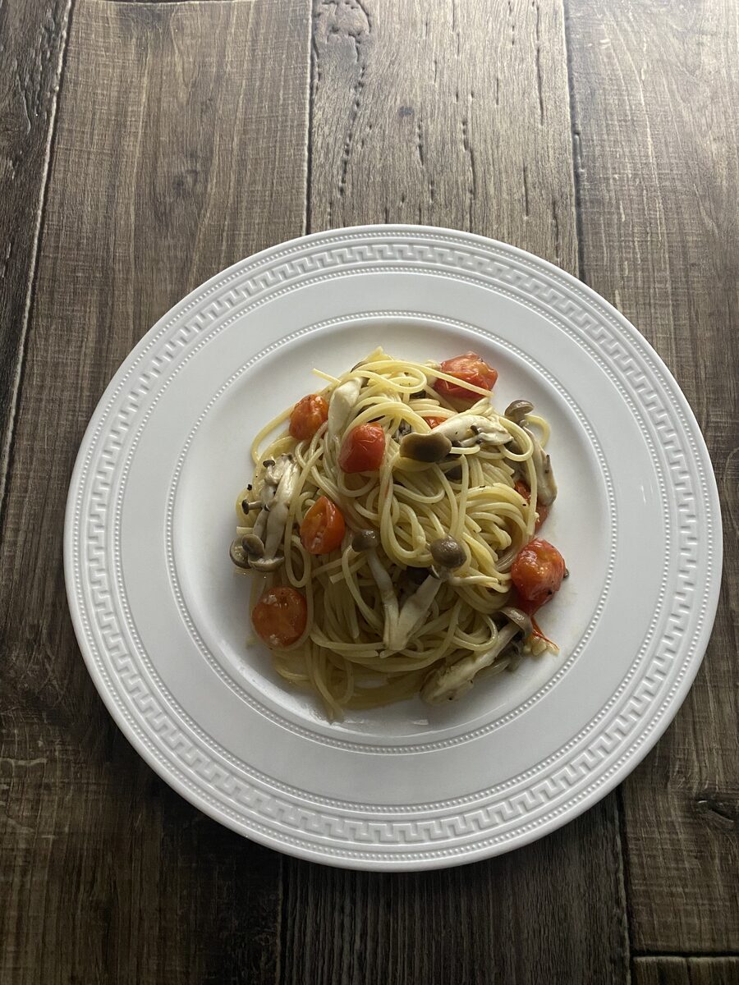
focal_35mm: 26
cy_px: 492
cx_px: 370
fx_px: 740
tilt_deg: -74.7
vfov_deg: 67.3
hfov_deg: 53.1
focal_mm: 4.25
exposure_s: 1/40
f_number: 1.8
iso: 500
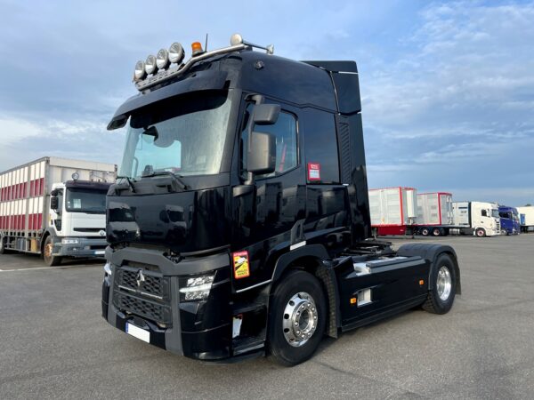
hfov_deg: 67.3
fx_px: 401
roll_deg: +0.5
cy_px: 200
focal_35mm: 26
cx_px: 267
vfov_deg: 53.1
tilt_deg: +3.5
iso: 32
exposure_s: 1/1182
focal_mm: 4.2
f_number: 1.6
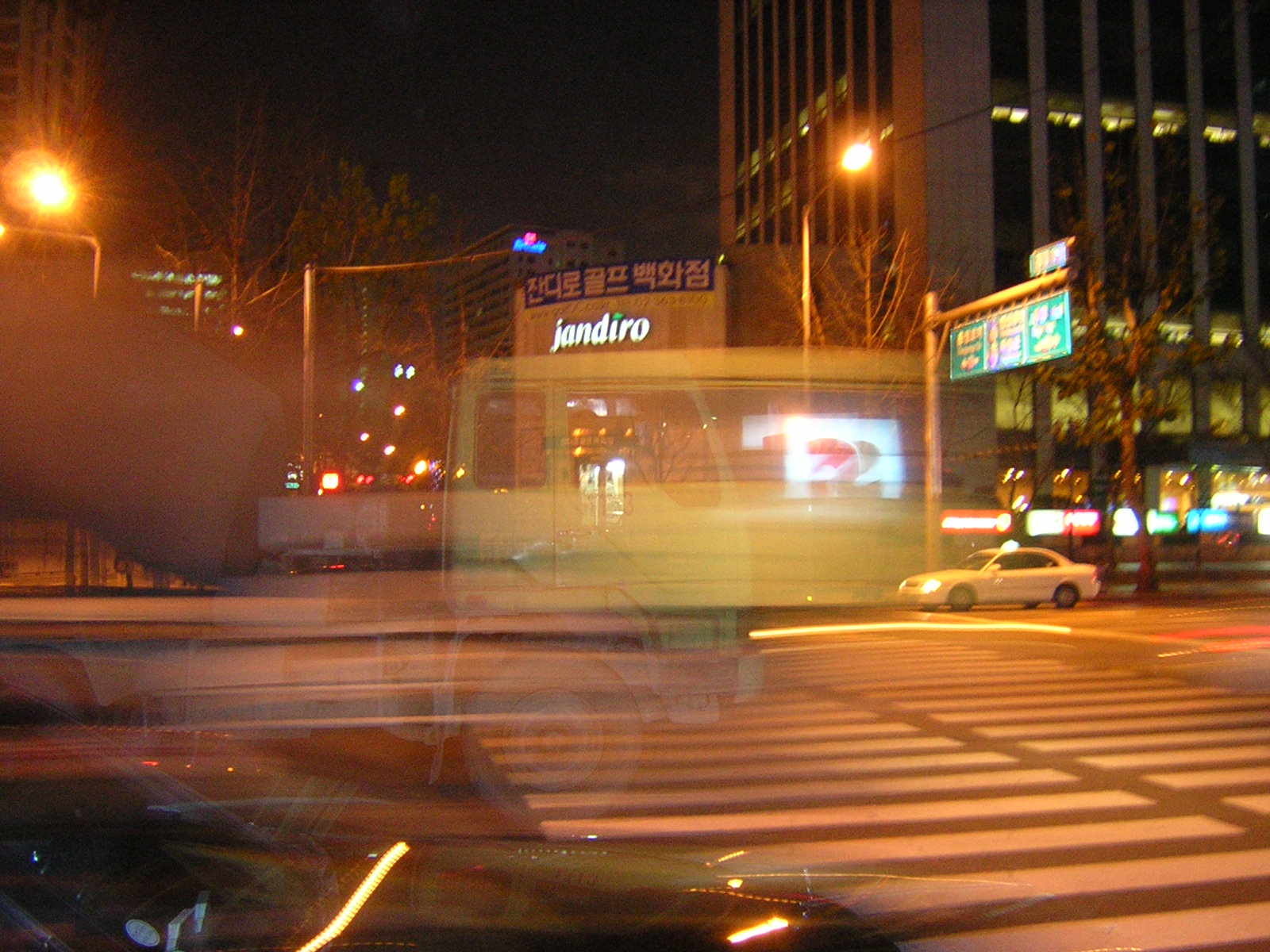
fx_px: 1321
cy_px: 476
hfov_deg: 51.4
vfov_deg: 39.7
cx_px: 635
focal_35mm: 36
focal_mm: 4.7
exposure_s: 1/3.8
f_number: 2.6
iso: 400
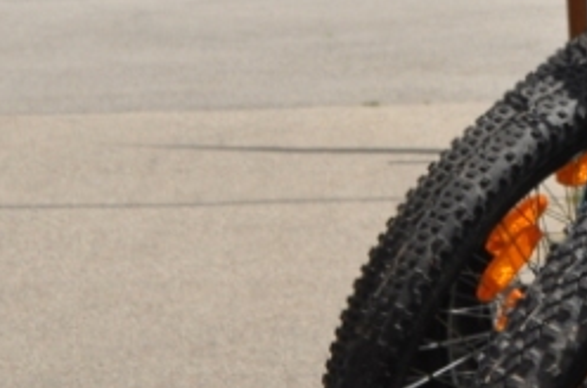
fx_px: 4440
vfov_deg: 4.9
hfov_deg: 7.4
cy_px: -284
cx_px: 1037
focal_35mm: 273
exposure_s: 1/200
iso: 200
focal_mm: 44
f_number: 14
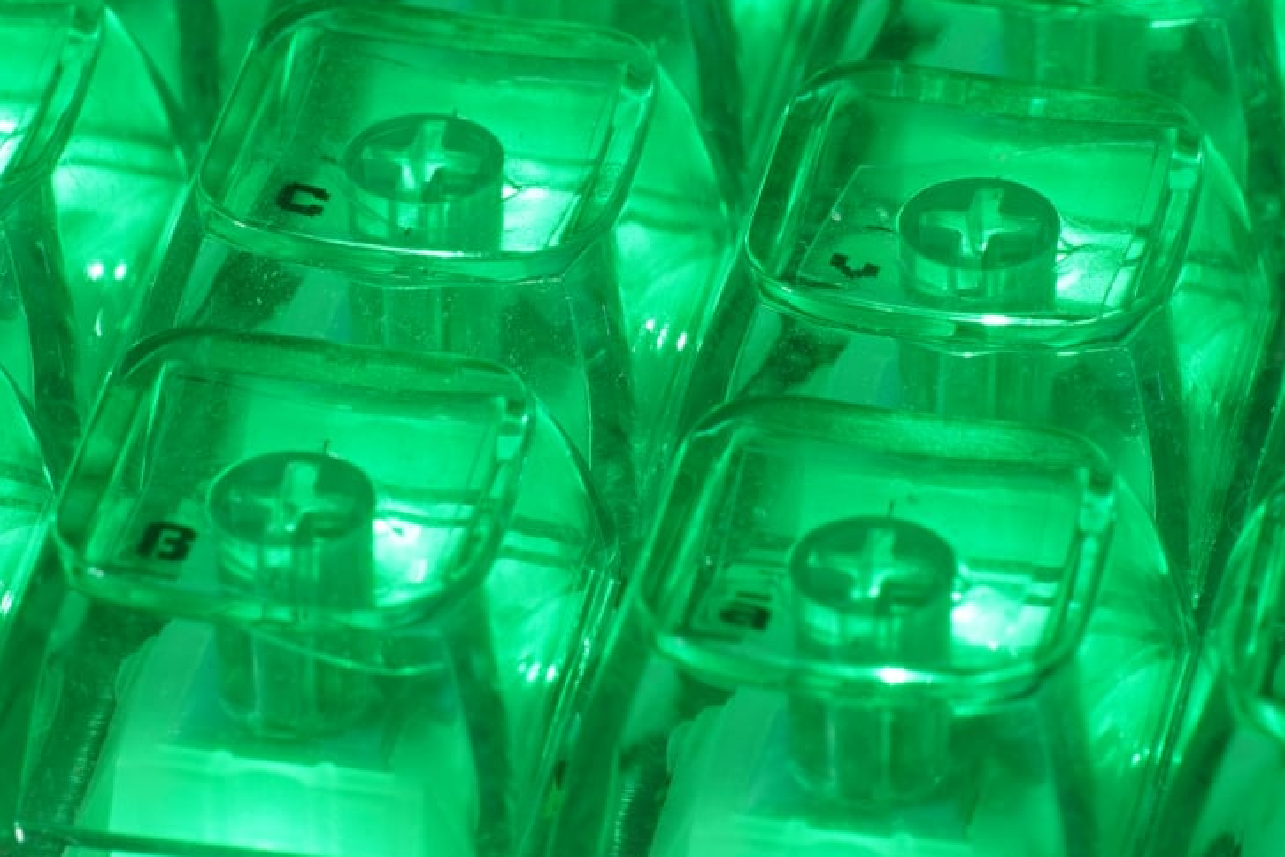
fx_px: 10096
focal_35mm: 283
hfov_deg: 7.3
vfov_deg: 4.9
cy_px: 277
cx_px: 522
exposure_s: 1/1.6
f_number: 16
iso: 400
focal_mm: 107
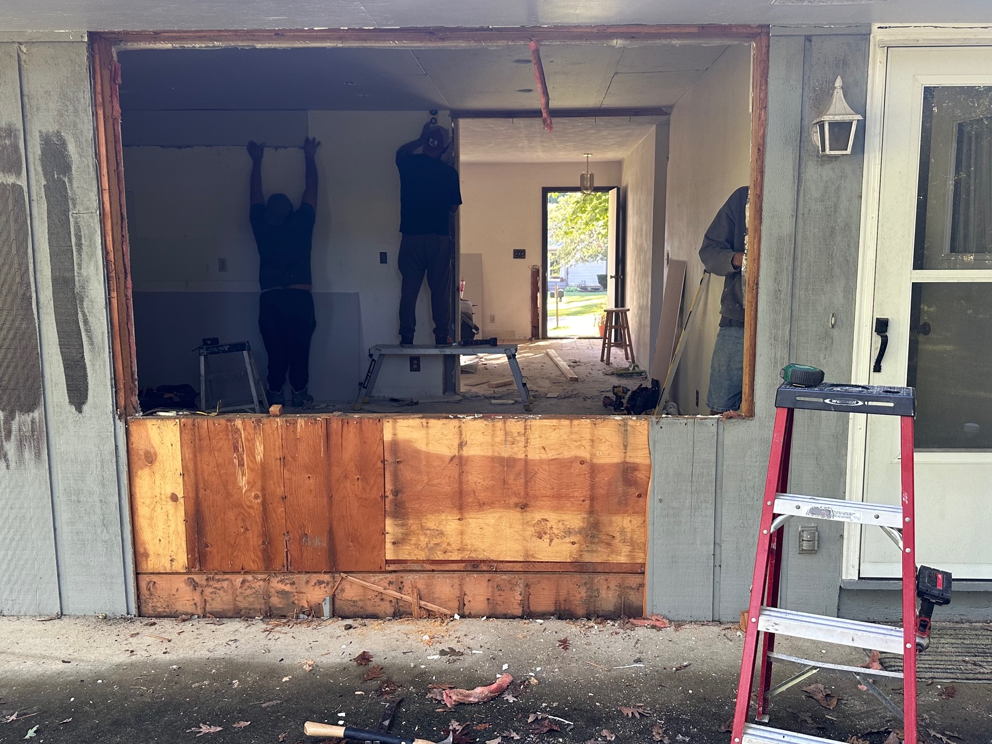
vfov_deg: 45.4
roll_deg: +0.2
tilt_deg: -8.6
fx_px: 888
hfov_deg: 58.3
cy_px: 372
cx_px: 521
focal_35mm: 31
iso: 160
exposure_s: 1/121
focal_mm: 6.86
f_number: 1.78
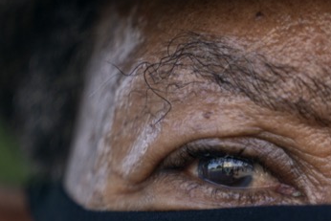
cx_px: 450
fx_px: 5850
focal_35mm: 636
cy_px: 302
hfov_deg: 3.2
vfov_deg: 2.2
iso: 250
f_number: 2.8
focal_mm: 200
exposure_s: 1/640
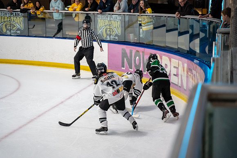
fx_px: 494
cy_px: 79
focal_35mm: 75
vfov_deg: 18.2
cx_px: 118
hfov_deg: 27.0
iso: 2500
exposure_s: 1/1000
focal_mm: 75
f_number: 2.8
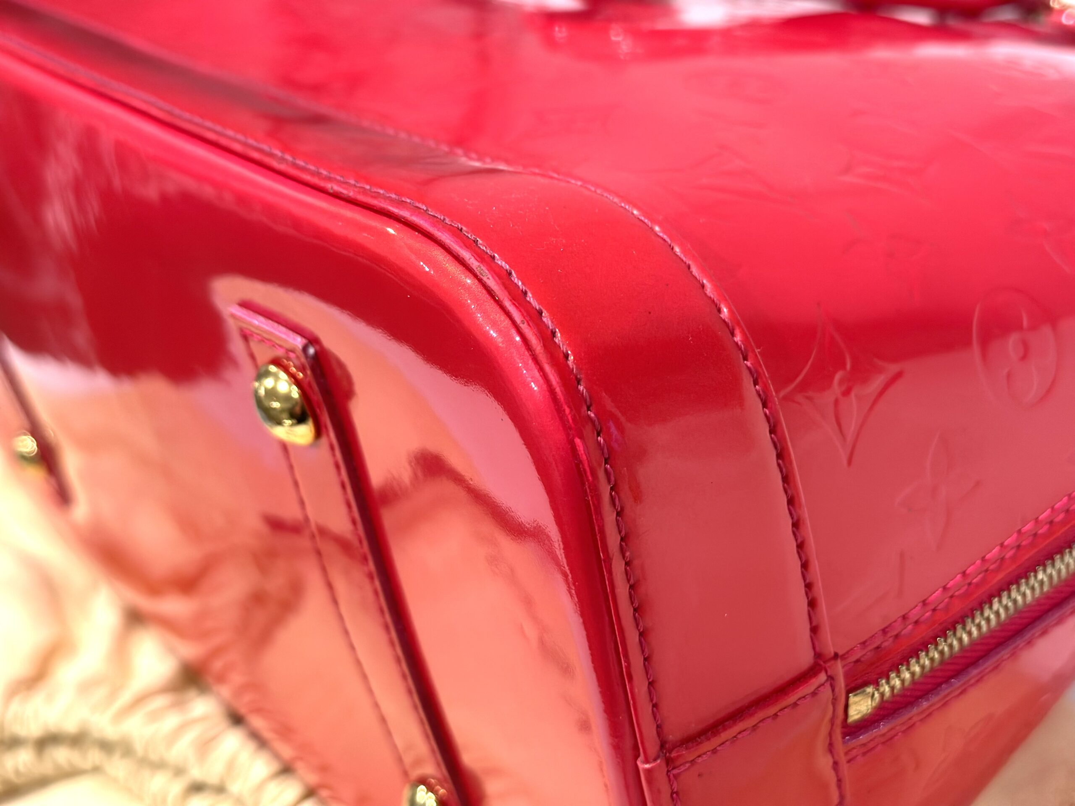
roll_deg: +30.4
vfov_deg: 30.3
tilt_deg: -37.7
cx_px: 538
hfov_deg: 39.7
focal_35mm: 48
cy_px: 403
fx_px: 1491
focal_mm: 6.86
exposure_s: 1/60
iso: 200
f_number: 1.78
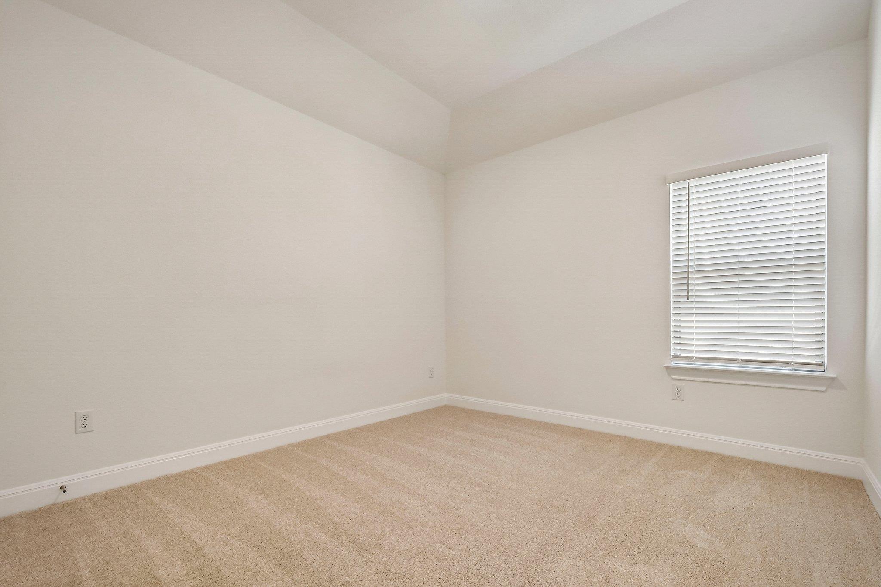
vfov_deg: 77.3
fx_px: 367
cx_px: 440
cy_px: 294
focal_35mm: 15
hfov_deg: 100.4
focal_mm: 10
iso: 400
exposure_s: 1/60
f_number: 8
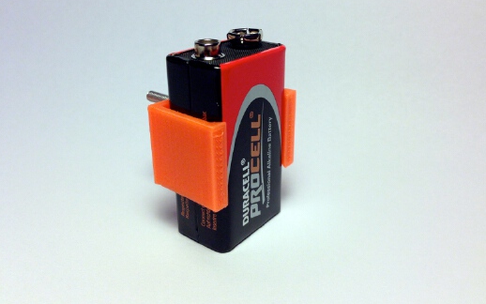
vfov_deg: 35.3
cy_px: 134
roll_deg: +0.0
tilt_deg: -23.7
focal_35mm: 36
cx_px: 243
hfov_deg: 54.0
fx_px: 477
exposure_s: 1/100
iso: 80
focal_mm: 4.12
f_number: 2.4
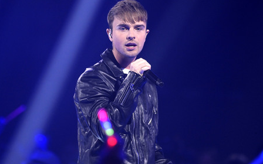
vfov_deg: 3.1
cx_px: 131
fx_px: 3010
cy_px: 81
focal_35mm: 420
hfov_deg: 5.0
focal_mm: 410
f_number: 5.6
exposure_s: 1/320
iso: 6400
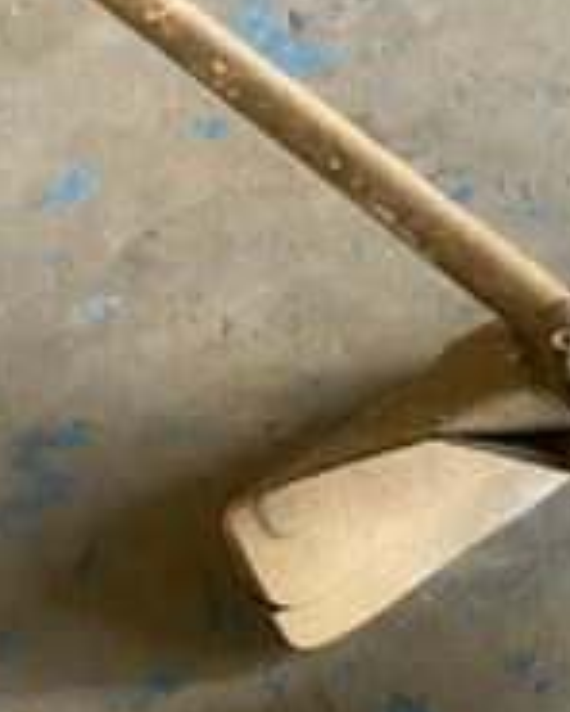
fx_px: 1729
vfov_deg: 22.8
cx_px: 697
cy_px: 614
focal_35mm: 82
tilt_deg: -53.6
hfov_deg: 17.8
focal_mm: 3.3
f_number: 2.4
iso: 250
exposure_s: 1/33
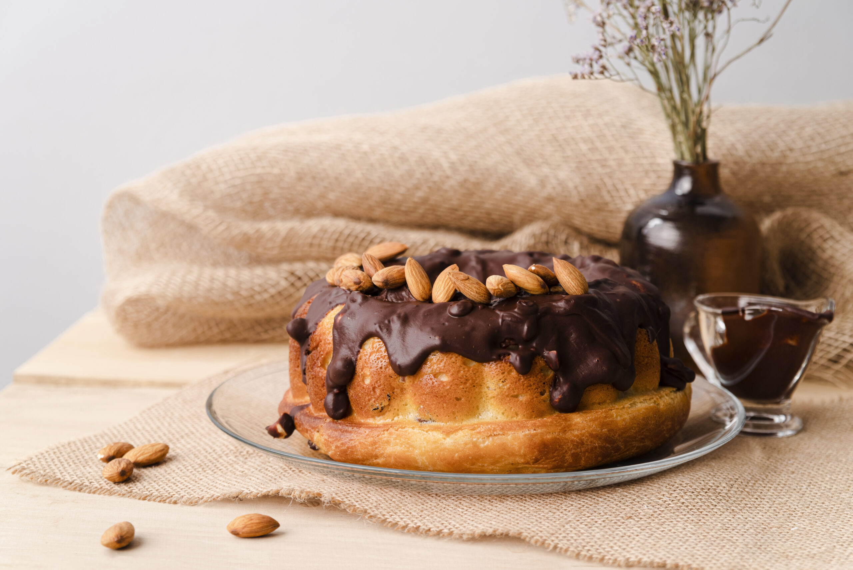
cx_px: 426
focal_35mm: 75
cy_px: 285
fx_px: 1778
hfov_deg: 27.0
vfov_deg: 18.2
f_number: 7.1
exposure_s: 1/6
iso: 200
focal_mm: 75
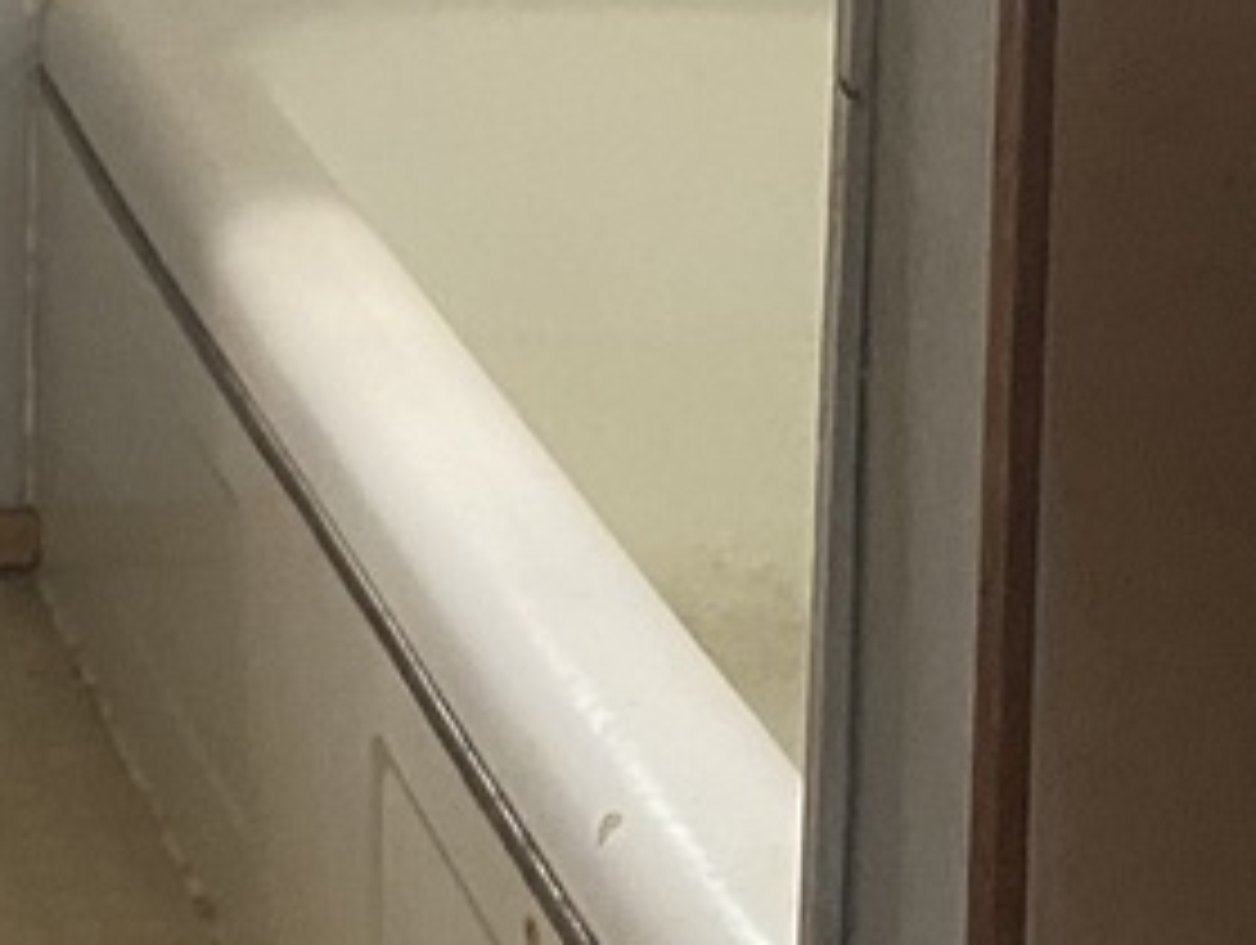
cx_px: -1130
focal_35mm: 134
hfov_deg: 13.0
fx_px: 4868
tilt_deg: -4.6
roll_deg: +0.5
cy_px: -860
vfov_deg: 10.3
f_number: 1.8
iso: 160
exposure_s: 1/60
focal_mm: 4.25
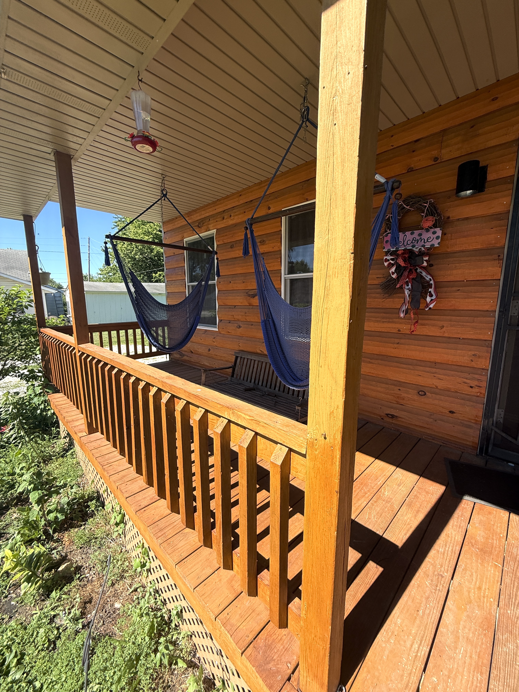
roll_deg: -1.3
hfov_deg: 85.7
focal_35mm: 14
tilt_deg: -7.7
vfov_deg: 102.1
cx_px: 260
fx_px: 280
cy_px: 346
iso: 50
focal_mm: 2.22
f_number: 2.2
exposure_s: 1/726
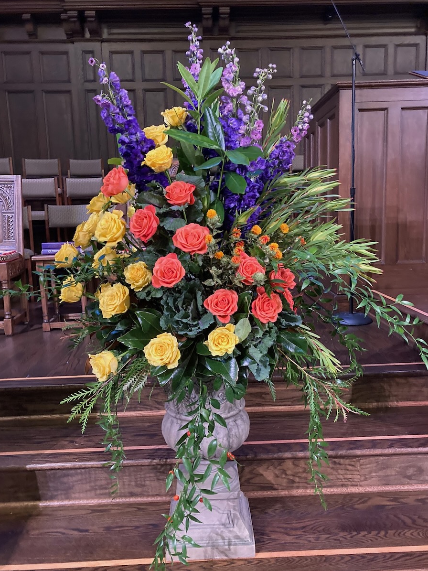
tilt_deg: -9.0
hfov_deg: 46.8
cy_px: 293
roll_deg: +1.3
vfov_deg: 60.0
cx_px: 218
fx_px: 495
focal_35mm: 30
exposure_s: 1/30
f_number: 1.8
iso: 640
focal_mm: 3.99
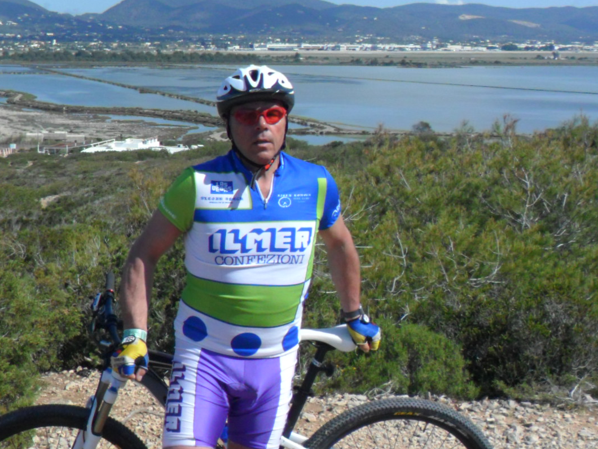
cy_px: 173
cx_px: 138
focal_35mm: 66
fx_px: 1140
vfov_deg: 22.2
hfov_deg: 28.9
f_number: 8.9
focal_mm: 4.9
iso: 80
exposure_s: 1/250
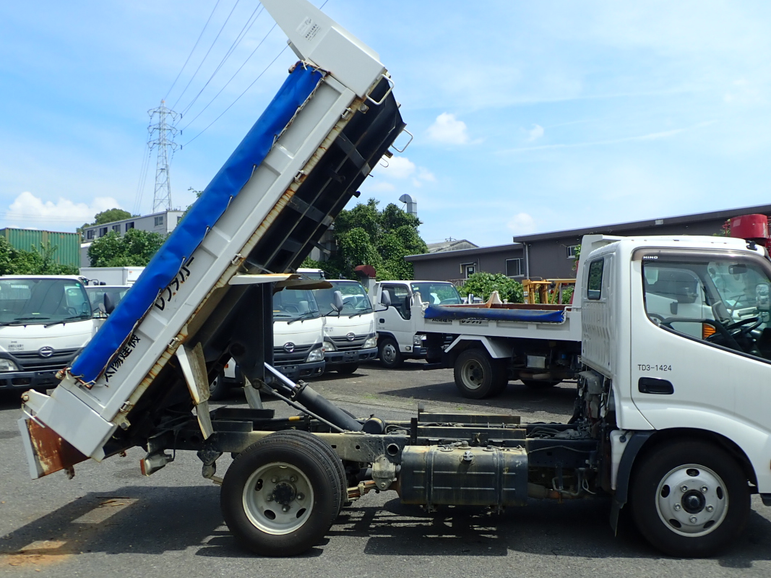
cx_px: 447
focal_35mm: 36
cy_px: 270
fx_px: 802
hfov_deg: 51.1
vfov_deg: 39.6
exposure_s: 1/125
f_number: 9
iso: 100
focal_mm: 5.5
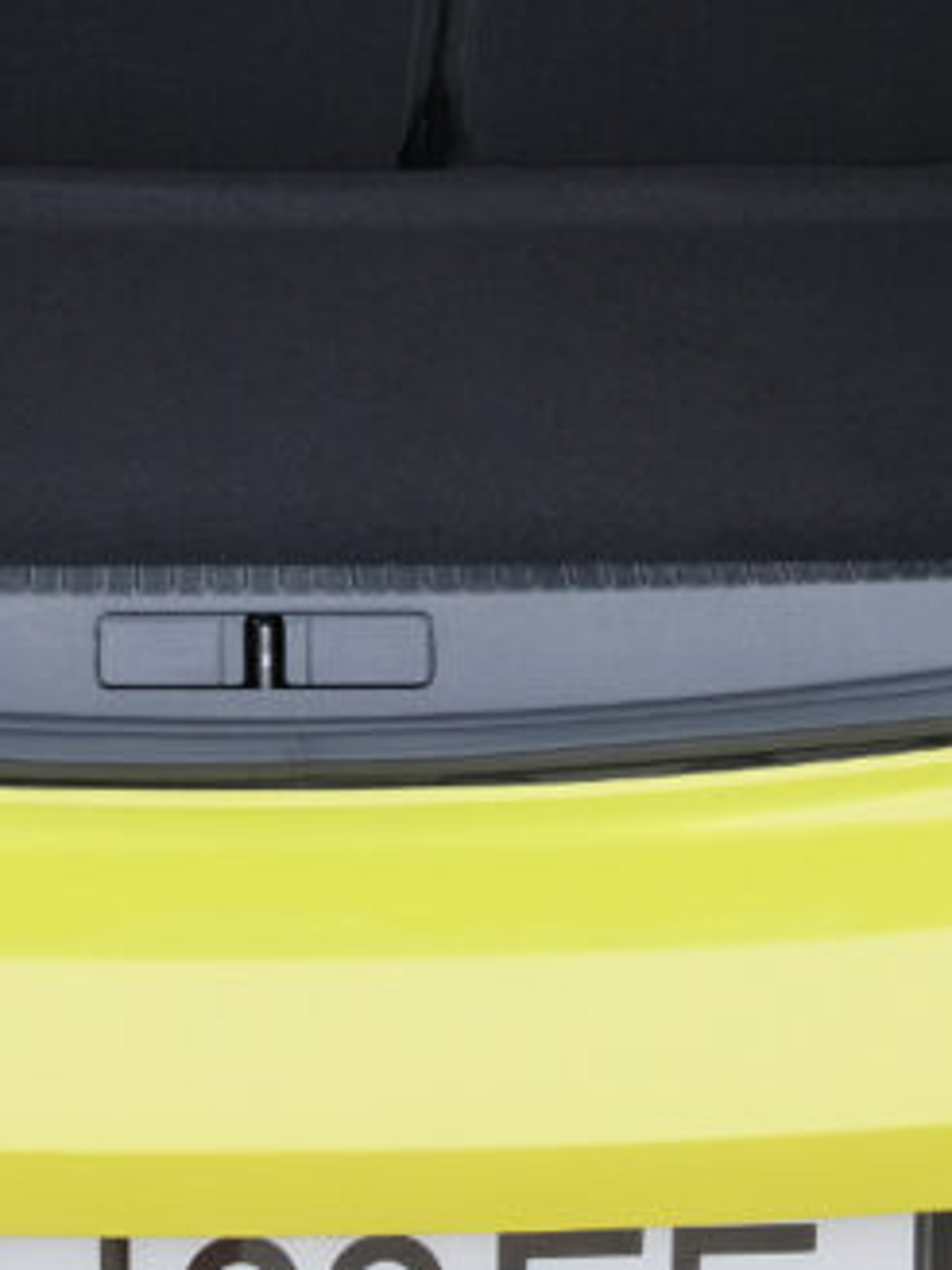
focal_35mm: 96
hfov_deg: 15.3
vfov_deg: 19.8
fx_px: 3520
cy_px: -14
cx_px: 217
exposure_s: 1/160
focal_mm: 21.5
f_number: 9
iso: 320
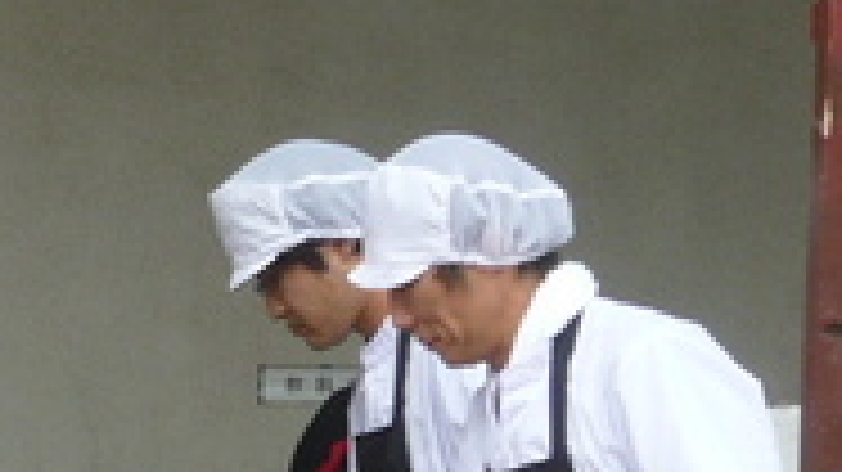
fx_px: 6159
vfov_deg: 4.4
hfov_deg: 7.8
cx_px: 36
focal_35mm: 276
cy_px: 524
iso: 100
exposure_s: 1/80
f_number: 4
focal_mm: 11.7
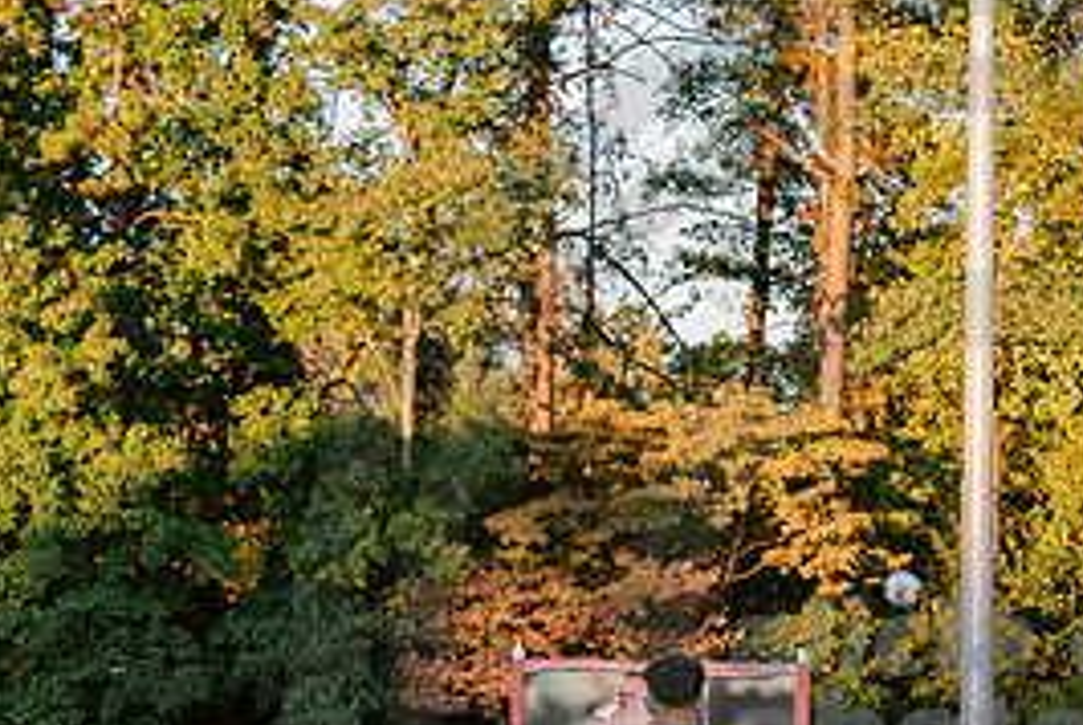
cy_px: 682
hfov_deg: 10.4
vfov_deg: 7.0
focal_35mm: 196
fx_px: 5903
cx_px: 1014
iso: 640
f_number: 5
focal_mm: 90
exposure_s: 1/320
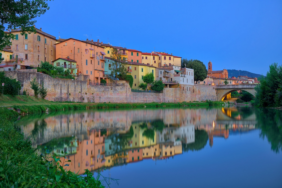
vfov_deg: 33.4
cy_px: 94
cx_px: 141
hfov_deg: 48.5
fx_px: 313
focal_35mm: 40
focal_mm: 40
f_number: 8
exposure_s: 1/3
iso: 100
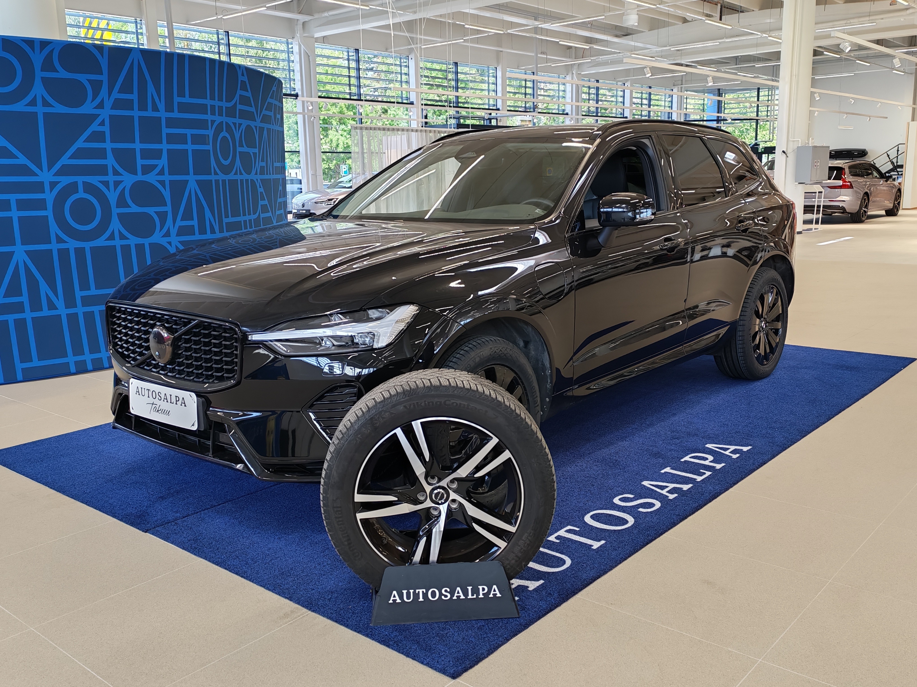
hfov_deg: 55.4
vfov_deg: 42.9
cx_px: 458
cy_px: 344
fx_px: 874
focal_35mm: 33
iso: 161
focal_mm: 6.12
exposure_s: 1/100
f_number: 1.9
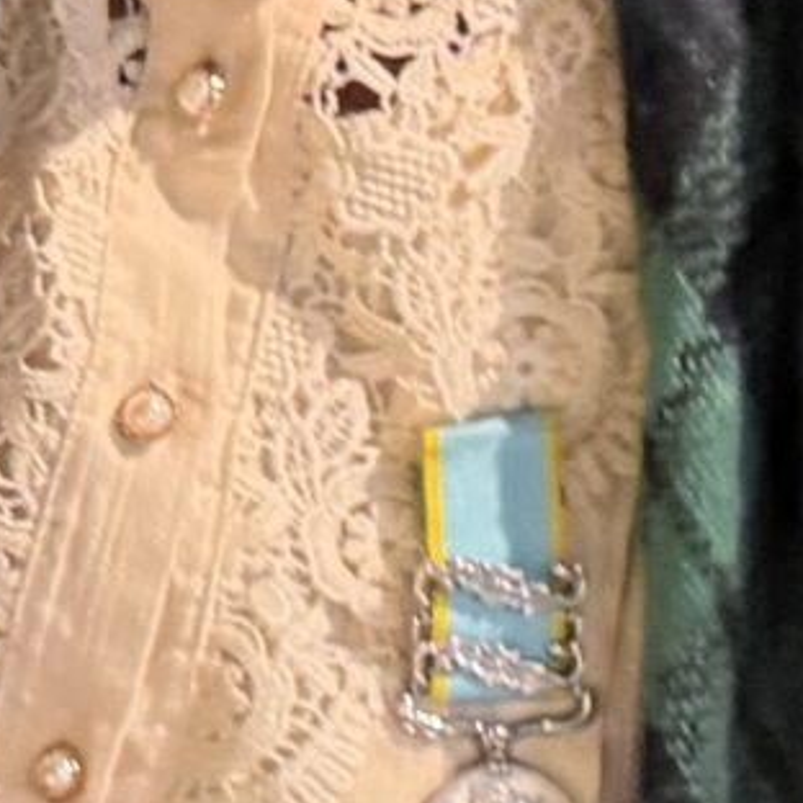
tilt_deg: -14.1
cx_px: -283
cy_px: 337
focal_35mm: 174
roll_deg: +0.2
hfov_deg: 9.8
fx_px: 4567
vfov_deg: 10.0
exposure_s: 1/25
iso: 1000
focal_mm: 6.76
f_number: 1.78
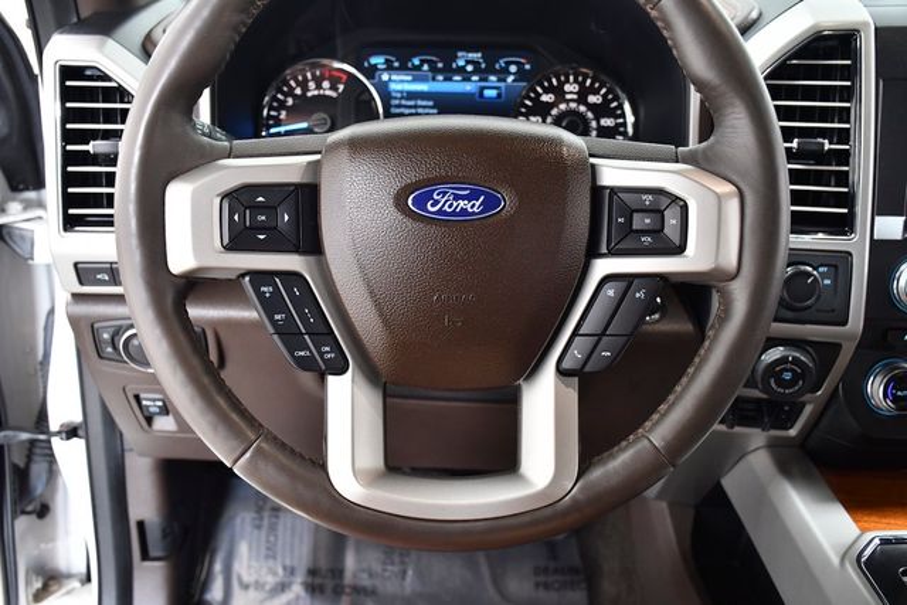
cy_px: 302
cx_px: 454
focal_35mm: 36
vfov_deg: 36.9
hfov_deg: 53.1
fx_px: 907
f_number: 4
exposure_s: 1/60
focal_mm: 24
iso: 1250
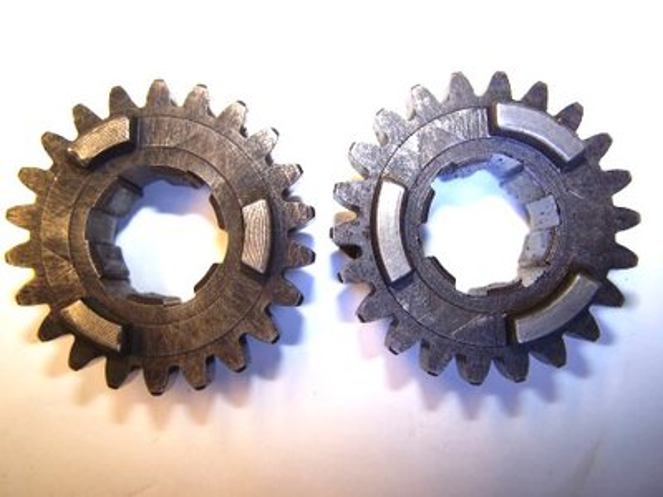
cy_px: 248
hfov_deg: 49.0
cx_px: 332
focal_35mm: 38
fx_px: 728
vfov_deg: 37.7
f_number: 2.8
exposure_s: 1/30
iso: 80
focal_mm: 6.3
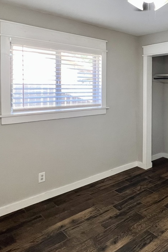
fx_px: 196
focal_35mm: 28
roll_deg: -1.5
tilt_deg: -2.2
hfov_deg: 41.5
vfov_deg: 64.4
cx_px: 161
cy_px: 94
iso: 200
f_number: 1.8
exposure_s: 1/60
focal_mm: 1.57
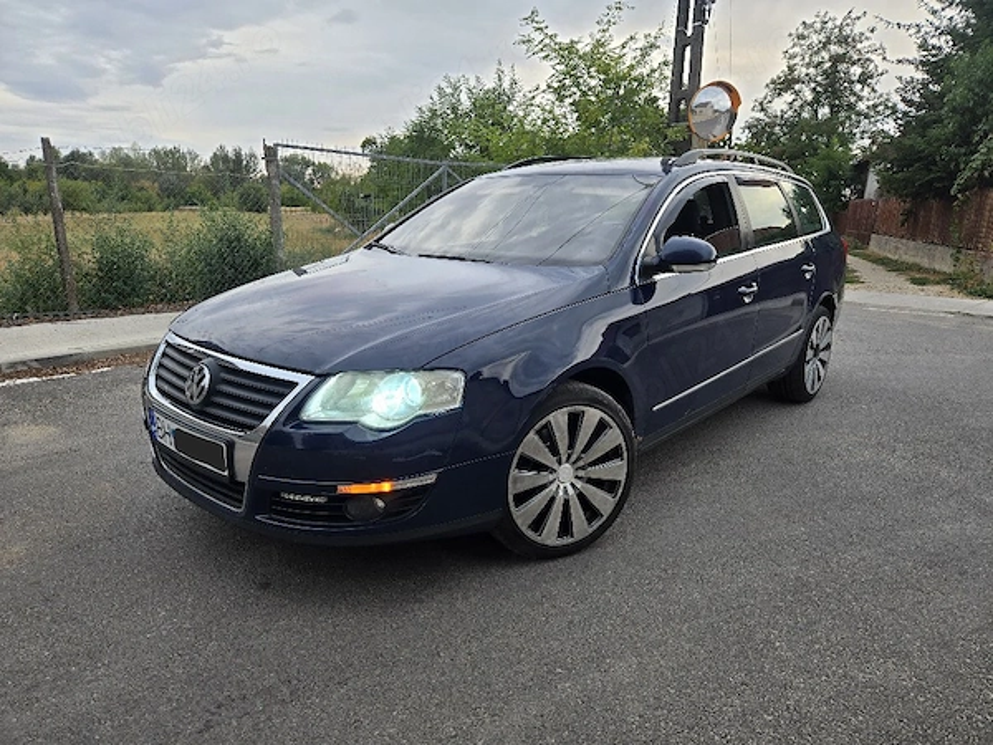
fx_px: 660
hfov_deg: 73.9
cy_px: 372
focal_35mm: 23
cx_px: 496
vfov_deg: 58.9
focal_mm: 5.4
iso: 25
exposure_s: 1/67.1
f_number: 1.8
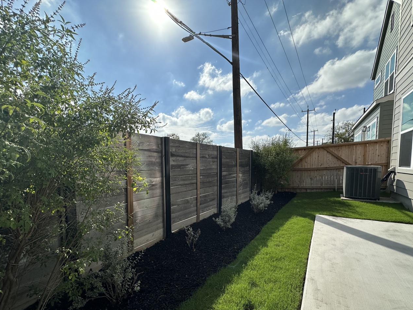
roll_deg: -0.5
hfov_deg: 94.5
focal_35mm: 16
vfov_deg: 77.7
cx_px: 207
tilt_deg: -4.6
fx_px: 191
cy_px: 176
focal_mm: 2.22
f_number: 2.2
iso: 50
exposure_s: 1/4464
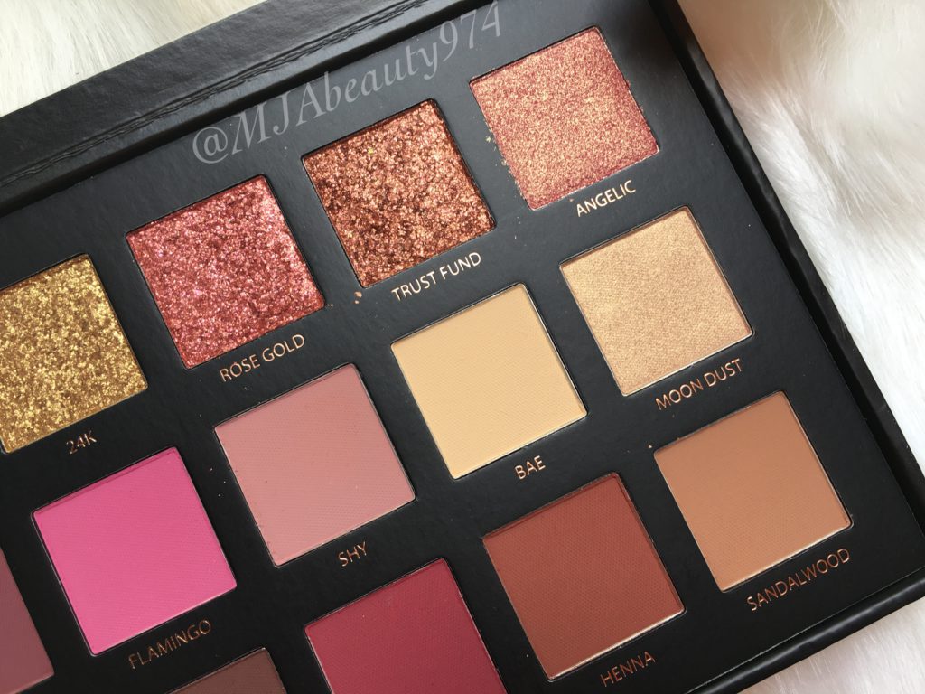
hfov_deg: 61.7
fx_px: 775
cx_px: 462
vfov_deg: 48.2
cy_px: 347
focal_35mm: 29
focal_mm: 4.15
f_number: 2.2
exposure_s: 1/106
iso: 25
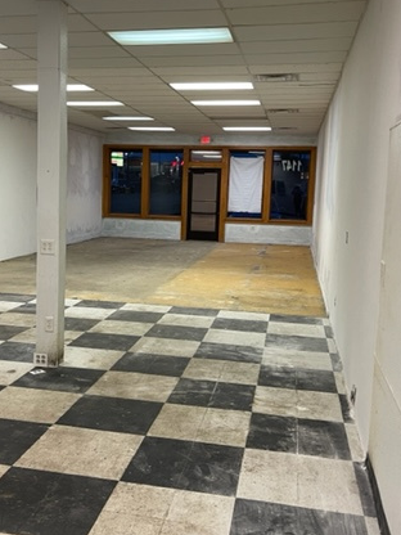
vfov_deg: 46.8
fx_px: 618
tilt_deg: -5.8
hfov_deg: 35.7
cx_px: 143
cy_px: 249
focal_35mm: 40
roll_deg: -1.6
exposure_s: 1/60
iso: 100
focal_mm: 5.1
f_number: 1.6
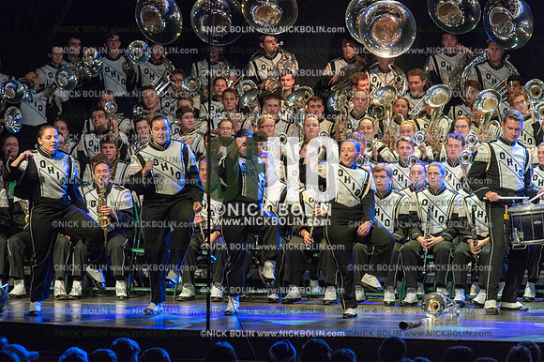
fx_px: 3171
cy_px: 181
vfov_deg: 6.5
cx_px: 272
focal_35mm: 210
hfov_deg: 9.8
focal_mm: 210
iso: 8000
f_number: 5.6
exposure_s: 1/400
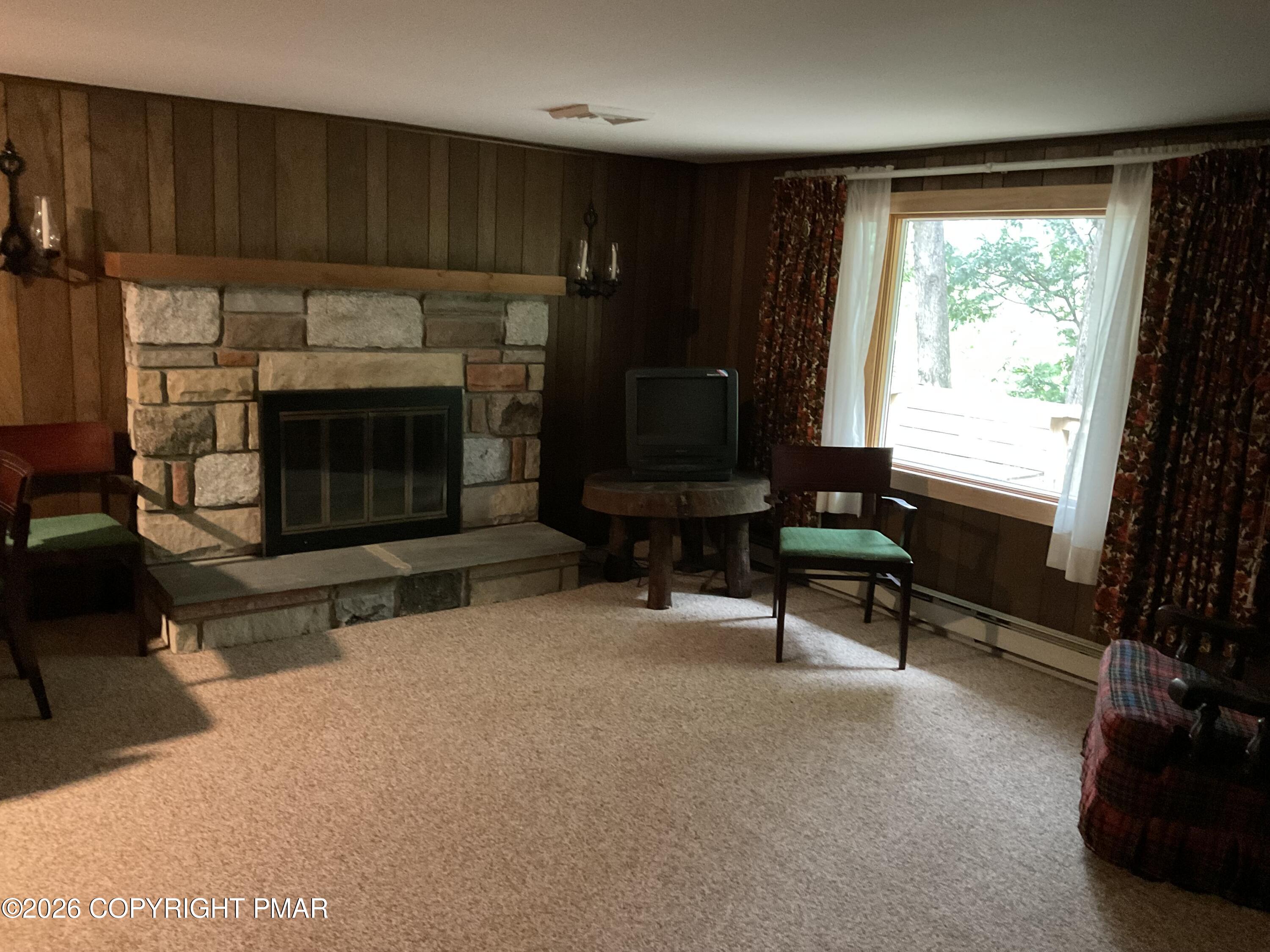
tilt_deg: -10.5
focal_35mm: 29
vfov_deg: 48.2
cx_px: 635
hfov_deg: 61.7
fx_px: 1064
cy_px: 476
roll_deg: -2.7
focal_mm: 3
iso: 500
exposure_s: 1/24
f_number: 1.8
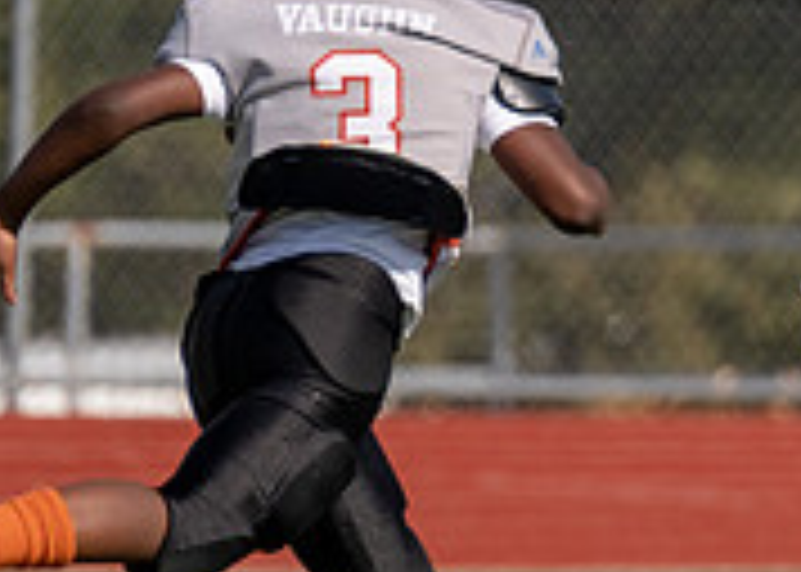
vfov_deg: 1.1
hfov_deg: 1.5
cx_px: 1143
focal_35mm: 1336
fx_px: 30381
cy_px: 486
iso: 160
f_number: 4
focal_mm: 280
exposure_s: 1/3200
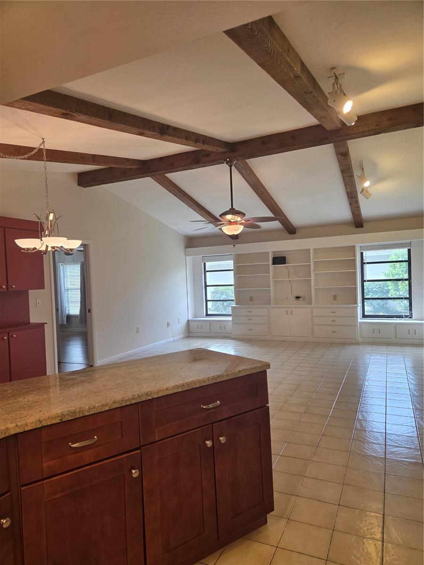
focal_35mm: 23
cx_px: 212
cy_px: 282
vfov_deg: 73.9
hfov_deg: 58.9
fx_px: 376
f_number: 1.8
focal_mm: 5.4
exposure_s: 1/120
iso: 125
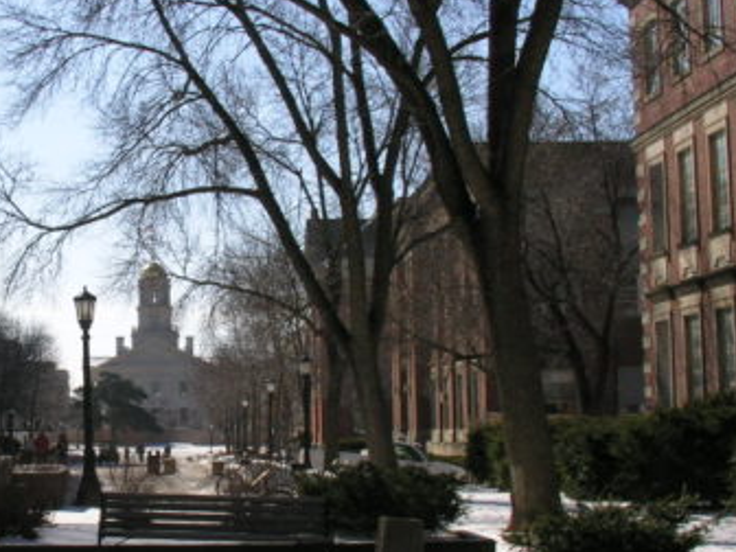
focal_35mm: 80
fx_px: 1701
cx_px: 129
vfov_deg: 18.4
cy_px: 302
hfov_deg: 24.0
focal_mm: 8.9
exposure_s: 1/226
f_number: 7.1
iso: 50
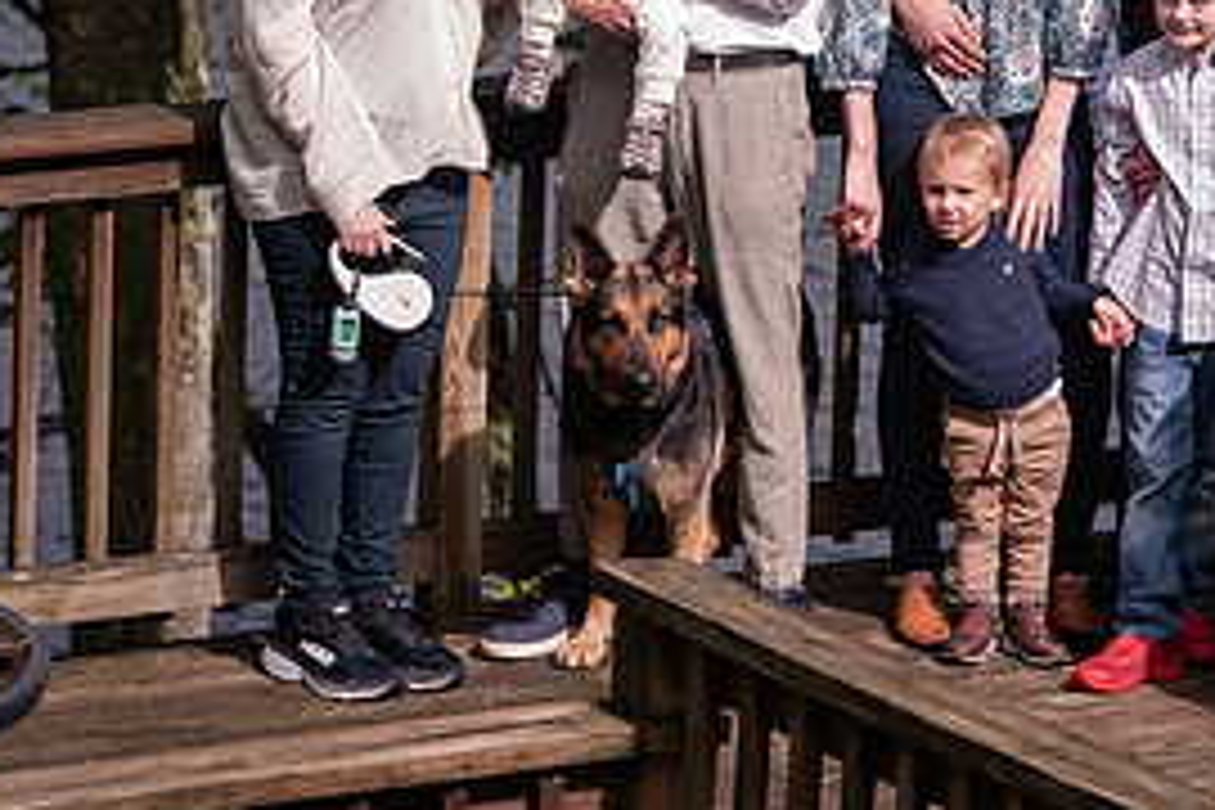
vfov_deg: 4.7
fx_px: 9787
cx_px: 1128
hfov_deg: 7.1
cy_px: 38
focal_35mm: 290
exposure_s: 1/1000
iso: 640
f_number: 7.1
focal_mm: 130
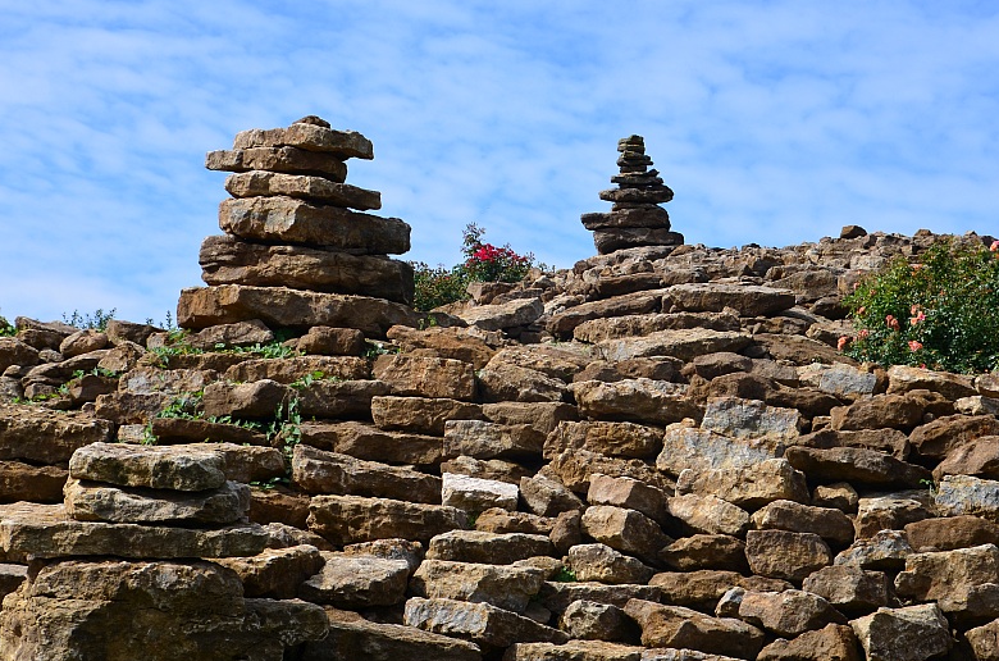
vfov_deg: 13.6
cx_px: 558
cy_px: 322
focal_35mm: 100
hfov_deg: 20.4
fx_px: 2768
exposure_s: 1/250
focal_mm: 52
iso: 100
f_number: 8
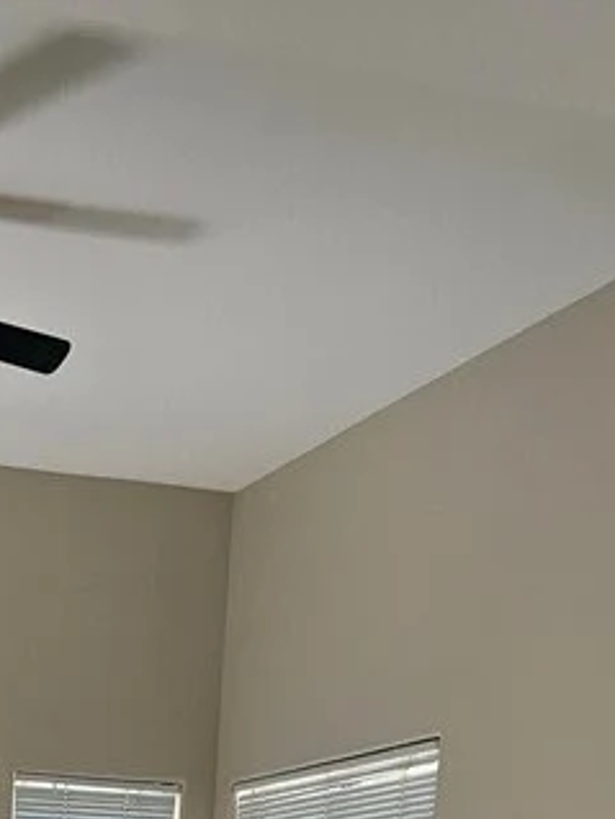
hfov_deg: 19.1
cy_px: 1295
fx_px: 1751
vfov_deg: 21.3
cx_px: -64
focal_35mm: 74
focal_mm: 6.3
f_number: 1.7
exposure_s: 1/207
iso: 160
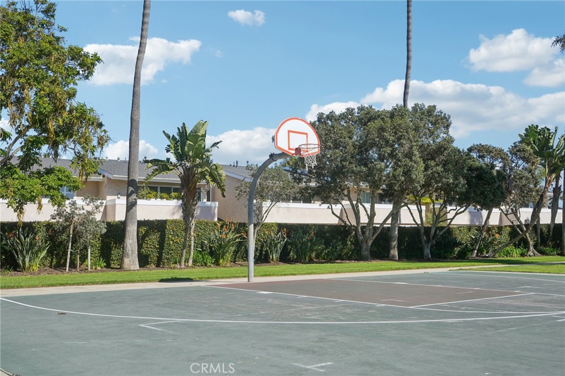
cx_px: 282
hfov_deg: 53.1
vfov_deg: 36.8
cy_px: 188
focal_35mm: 36
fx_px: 565
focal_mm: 36
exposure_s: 1/400
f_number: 8
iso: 100
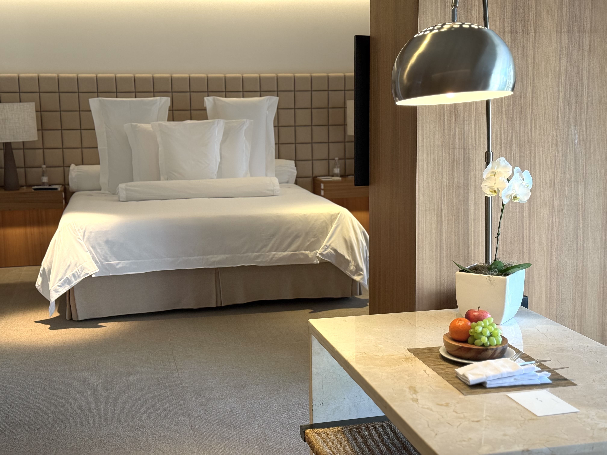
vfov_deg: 30.3
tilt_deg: -8.0
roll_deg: +0.3
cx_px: 304
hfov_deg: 39.7
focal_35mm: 48
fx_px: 842
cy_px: 228
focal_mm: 6.76
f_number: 1.78
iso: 160
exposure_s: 1/41
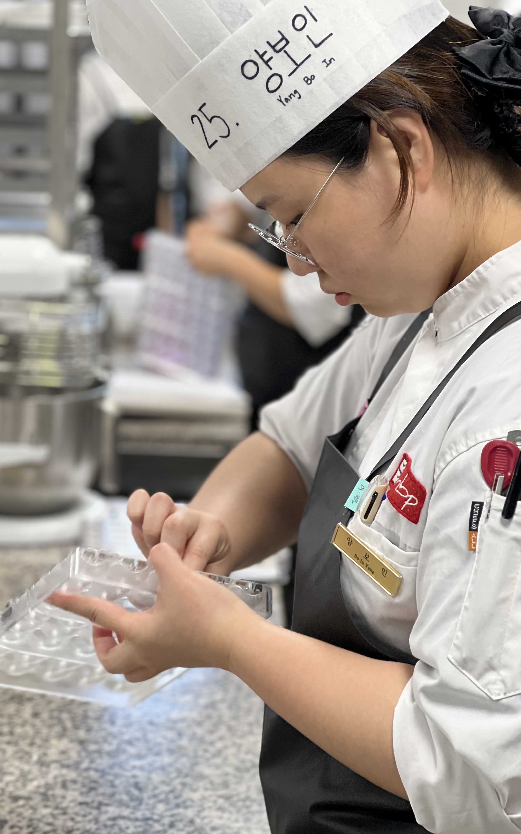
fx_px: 2045
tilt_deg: -11.7
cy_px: 409
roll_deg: -1.7
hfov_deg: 14.5
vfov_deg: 23.0
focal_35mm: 90
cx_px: 215
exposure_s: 1/40
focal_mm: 9
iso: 125
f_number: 2.8
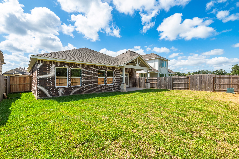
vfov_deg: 73.7
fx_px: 106
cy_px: 80
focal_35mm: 16
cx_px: 120
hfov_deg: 96.8
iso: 125
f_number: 13
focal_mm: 16
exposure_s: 1/160
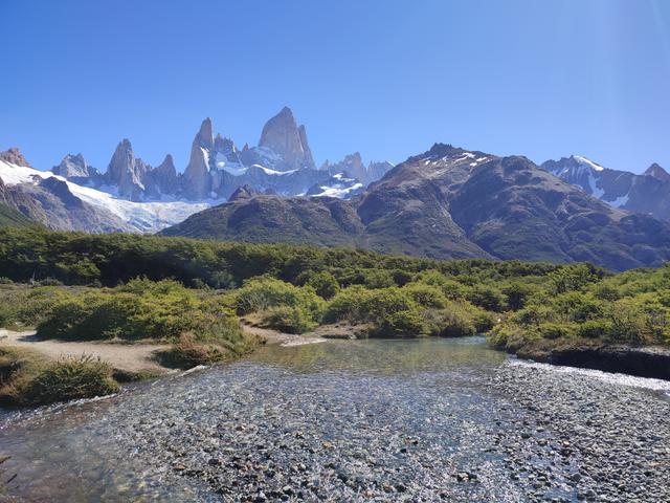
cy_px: 252
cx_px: 335
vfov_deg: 54.9
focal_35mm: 25
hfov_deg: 69.4
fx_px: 484
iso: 50
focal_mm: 6.04
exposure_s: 1/680
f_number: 1.9
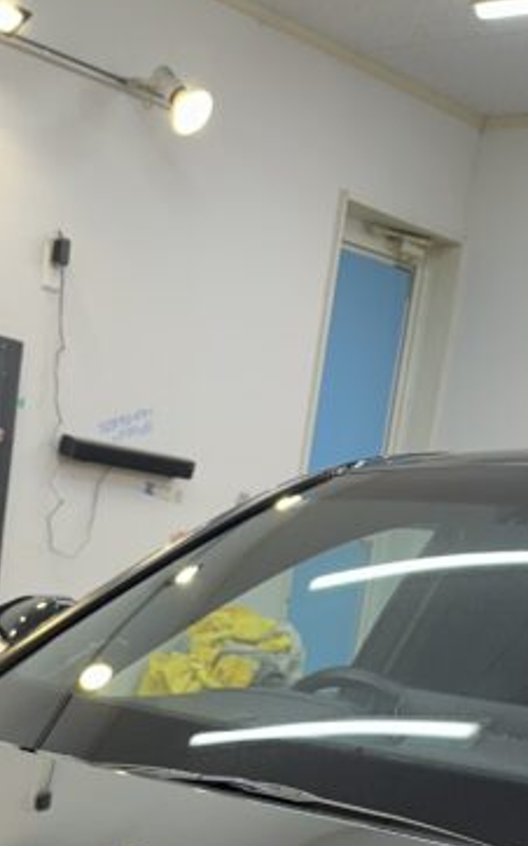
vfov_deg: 25.5
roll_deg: -7.5
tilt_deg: -16.2
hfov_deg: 17.9
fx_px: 1659
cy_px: 1026
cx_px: 75
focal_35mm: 72
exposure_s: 1/100
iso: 64
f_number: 1.78
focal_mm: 6.86
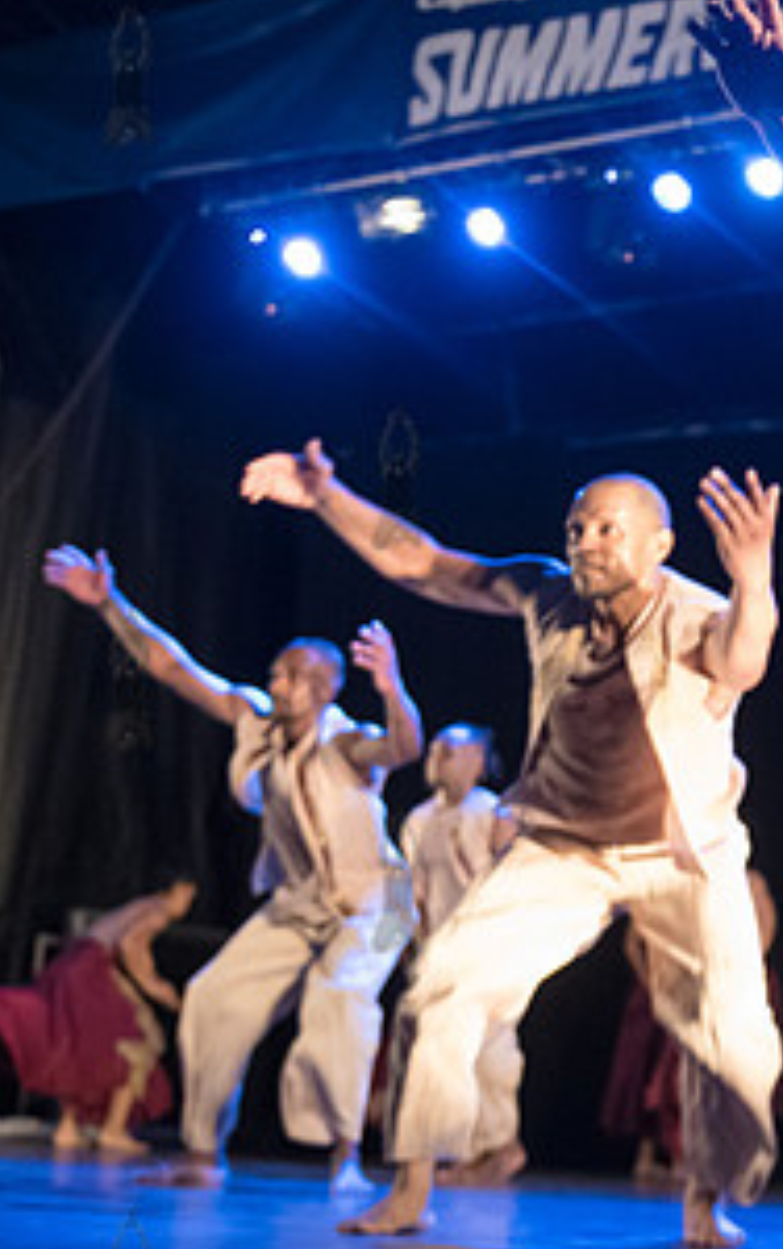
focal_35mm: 63
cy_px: 677
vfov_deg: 32.4
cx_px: 933
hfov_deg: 19.5
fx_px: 2147
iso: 5000
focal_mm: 32
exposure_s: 1/250
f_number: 2.8
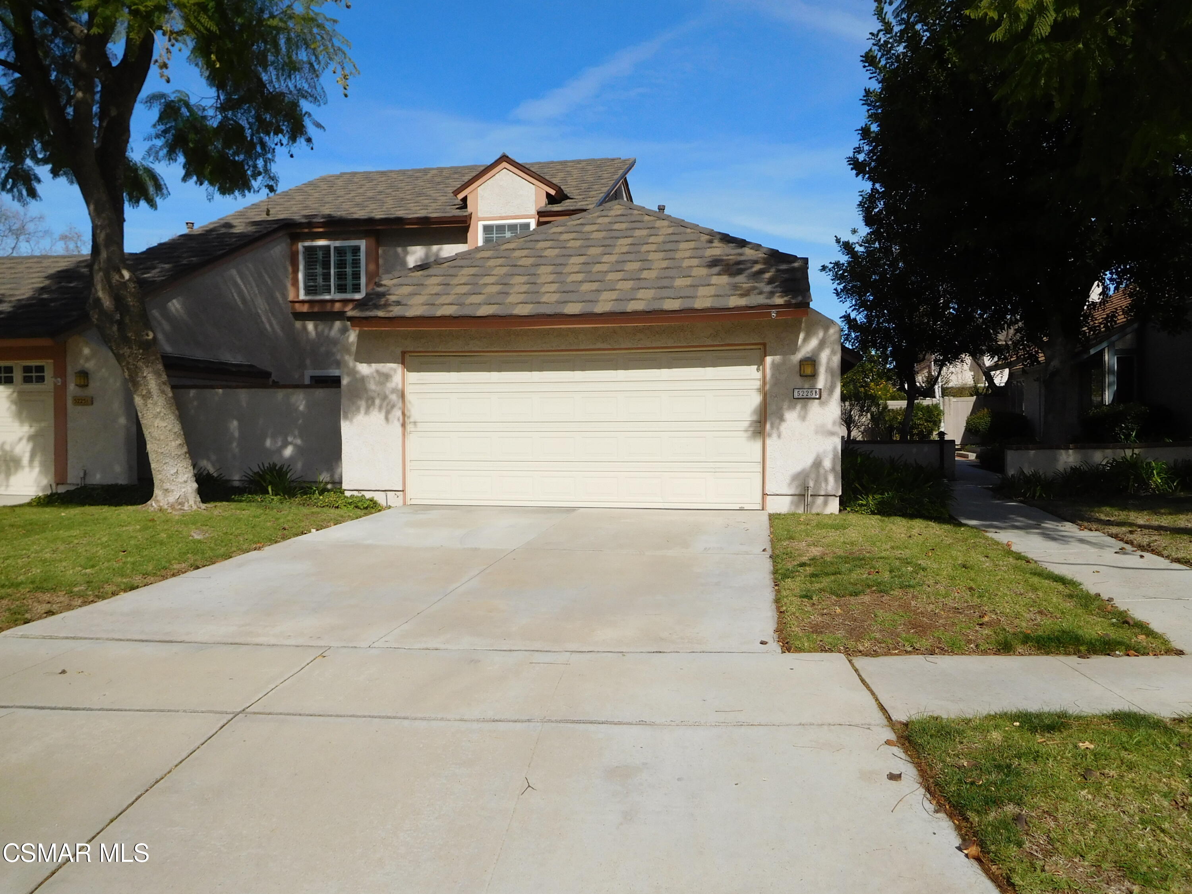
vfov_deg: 54.9
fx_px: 861
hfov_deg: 69.4
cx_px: 596
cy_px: 447
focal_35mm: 25
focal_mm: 4.5
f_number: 6.8
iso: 125
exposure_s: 1/640
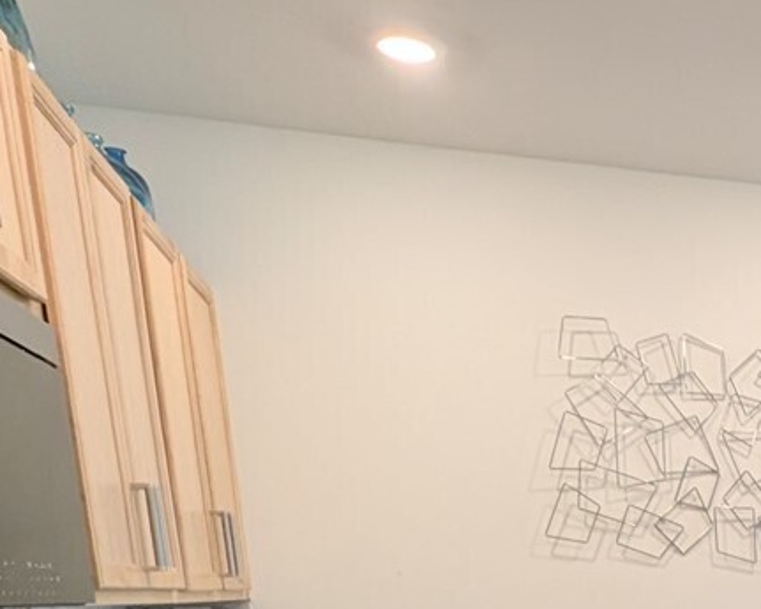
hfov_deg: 30.1
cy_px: 774
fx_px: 1059
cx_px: 1024
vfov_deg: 27.3
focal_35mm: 47
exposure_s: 1/120
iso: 69
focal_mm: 1.95
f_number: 2.2
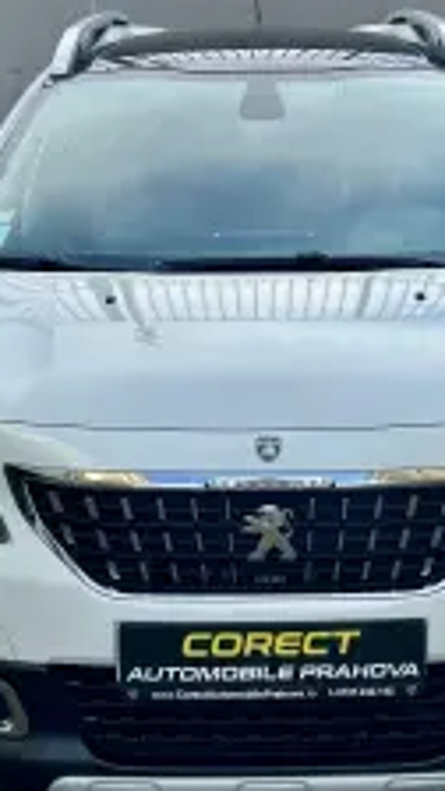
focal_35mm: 84
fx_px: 1762
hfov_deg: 14.4
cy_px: 431
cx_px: 261
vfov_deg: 25.3
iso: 64
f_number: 1.78
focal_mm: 6.86
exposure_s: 1/1721
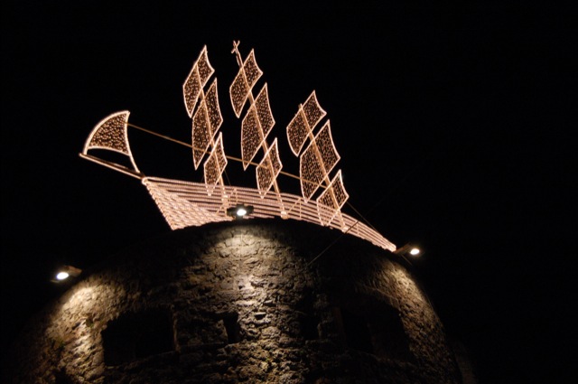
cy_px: 192
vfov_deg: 23.7
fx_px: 914
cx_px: 289
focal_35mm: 57
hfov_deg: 35.1
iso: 1600
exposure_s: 1/60
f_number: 5
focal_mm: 38
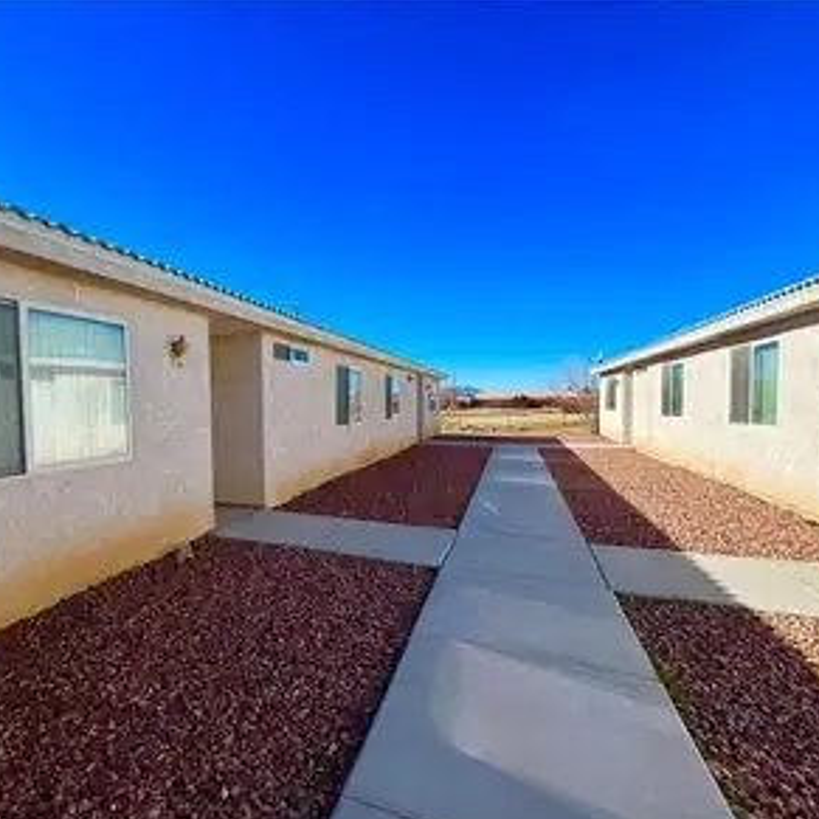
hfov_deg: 82.1
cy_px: 419
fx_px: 455
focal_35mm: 17
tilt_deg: -2.9
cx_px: 298
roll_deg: +0.7
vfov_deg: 84.0
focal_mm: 2.22
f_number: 2.2
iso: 50
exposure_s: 1/1600
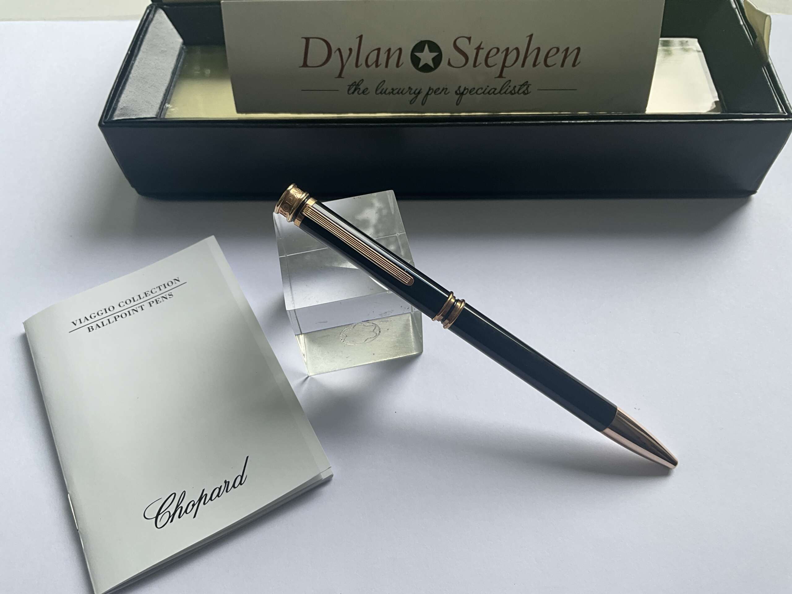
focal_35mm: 29
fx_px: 664
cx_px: 396
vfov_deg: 48.2
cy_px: 297
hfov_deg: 61.7
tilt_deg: -55.6
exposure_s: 1/159
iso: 20
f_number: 1.8
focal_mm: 3
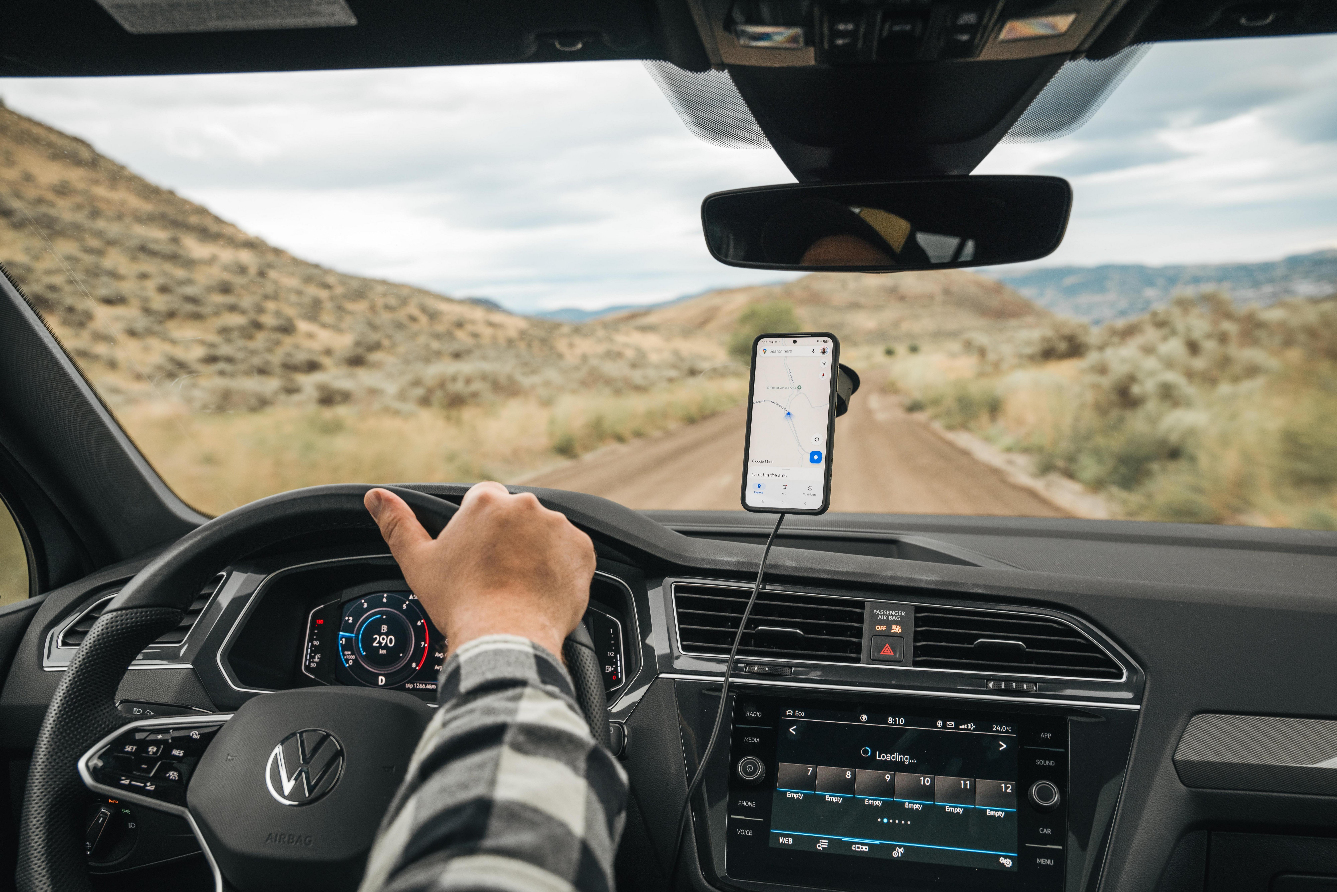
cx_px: 668
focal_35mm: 30
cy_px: 446
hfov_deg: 61.9
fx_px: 1114
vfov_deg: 43.6
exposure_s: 1/40
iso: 250
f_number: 4.5
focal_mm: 30
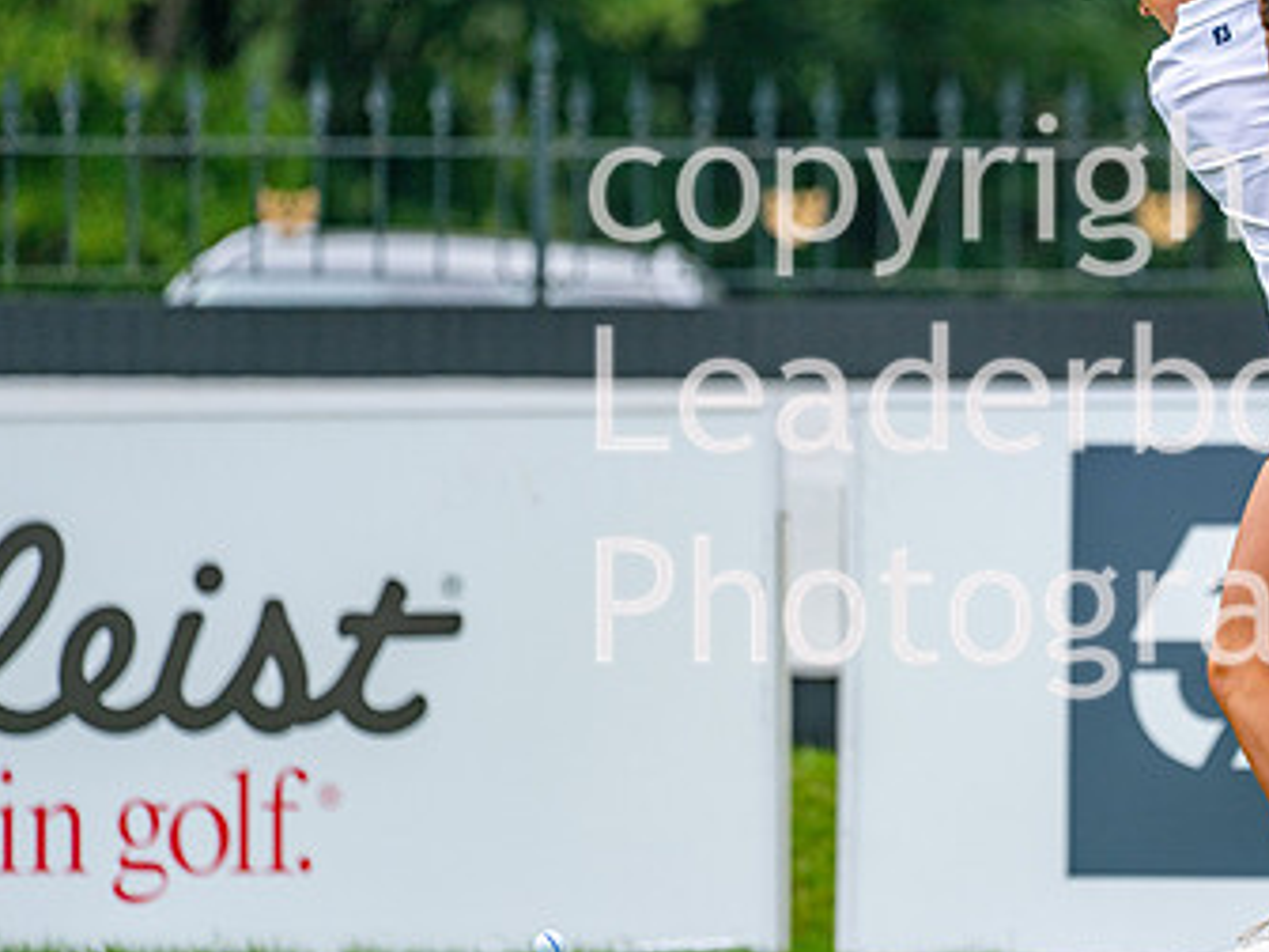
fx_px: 18256
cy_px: 425
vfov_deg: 3.0
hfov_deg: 4.0
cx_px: 1084
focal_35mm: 498
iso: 400
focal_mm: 300
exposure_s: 1/3200
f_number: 4.5
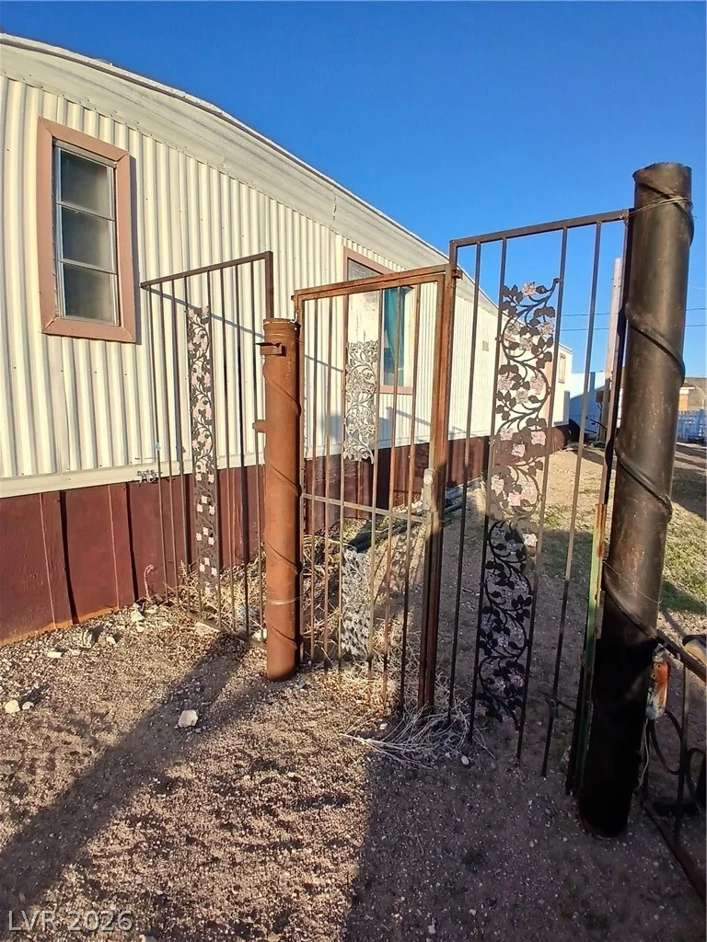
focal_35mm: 17
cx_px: 354
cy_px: 471
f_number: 2.2
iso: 50
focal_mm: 1.4
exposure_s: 1/769
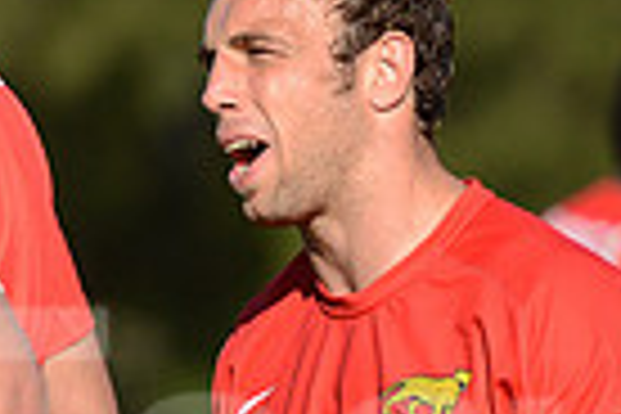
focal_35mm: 1132
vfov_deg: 1.2
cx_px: -266
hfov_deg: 1.8
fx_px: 19525
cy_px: 443
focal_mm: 270
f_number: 4
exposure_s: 1/2000
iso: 400
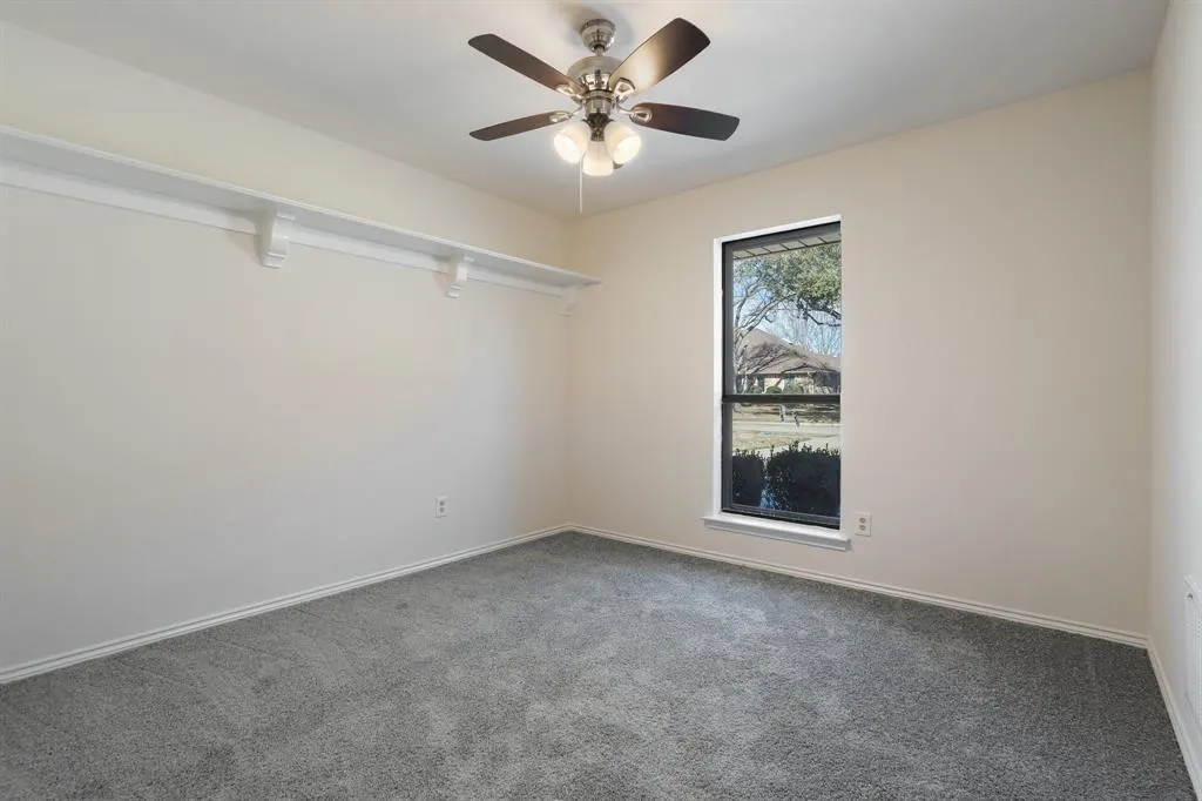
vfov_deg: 73.7
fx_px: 534
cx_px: 601
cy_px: 400
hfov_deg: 96.8
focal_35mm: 16
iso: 320
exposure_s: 1/6
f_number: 8
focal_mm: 16
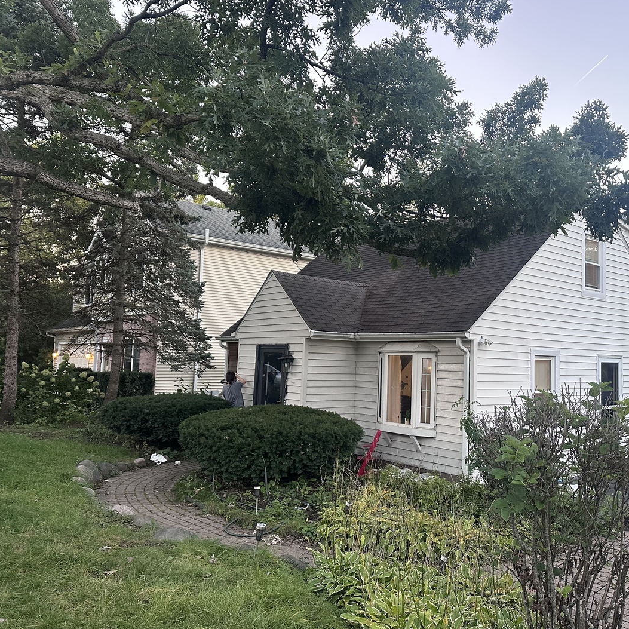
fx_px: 596
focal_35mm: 29
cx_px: 398
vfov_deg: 55.6
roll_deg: -1.6
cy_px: 315
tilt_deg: +3.8
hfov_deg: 54.9
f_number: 1.78
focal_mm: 6.86
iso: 250
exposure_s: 1/67
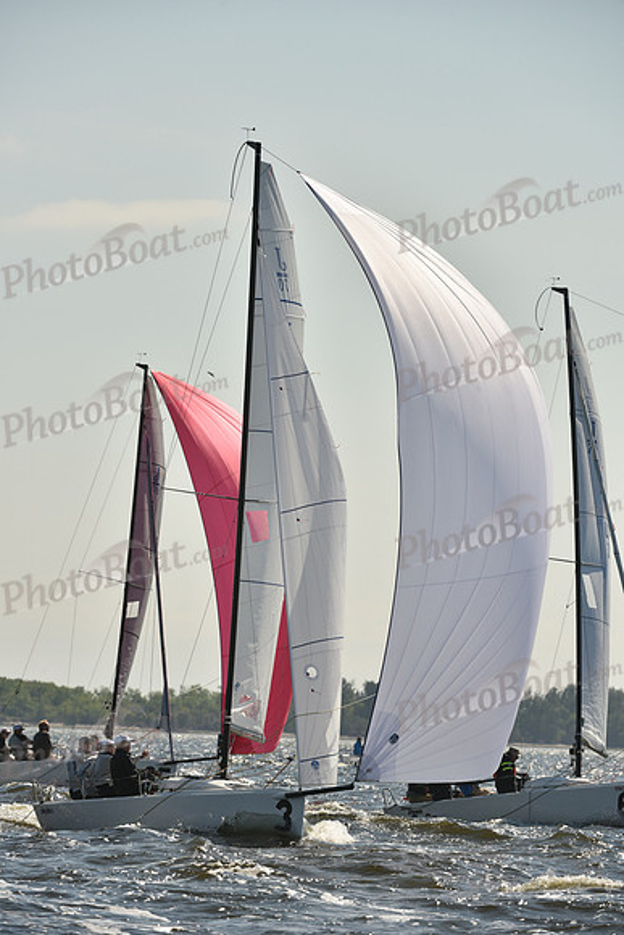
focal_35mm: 280
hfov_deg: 4.9
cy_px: 468
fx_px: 7275
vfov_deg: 7.4
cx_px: 312
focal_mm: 280
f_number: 8
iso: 250
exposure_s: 1/1250
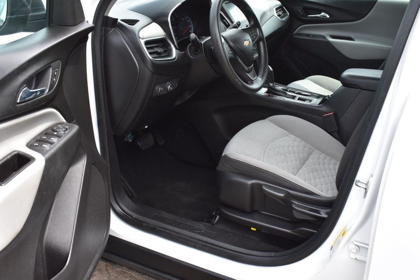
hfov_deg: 49.5
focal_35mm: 39
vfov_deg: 34.2
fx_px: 455
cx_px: 223
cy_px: 131
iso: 400
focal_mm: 24
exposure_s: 1/160
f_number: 9
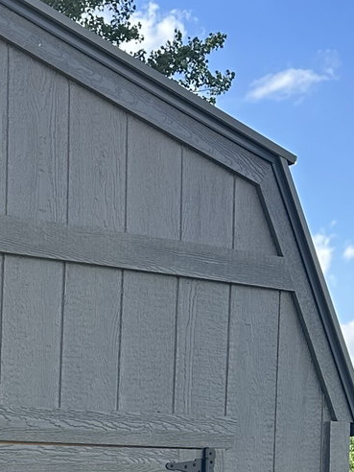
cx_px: -283
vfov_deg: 17.6
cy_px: 629
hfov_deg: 12.9
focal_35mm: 104
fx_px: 1418
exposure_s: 1/1517
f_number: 1.78
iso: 80
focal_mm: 6.86
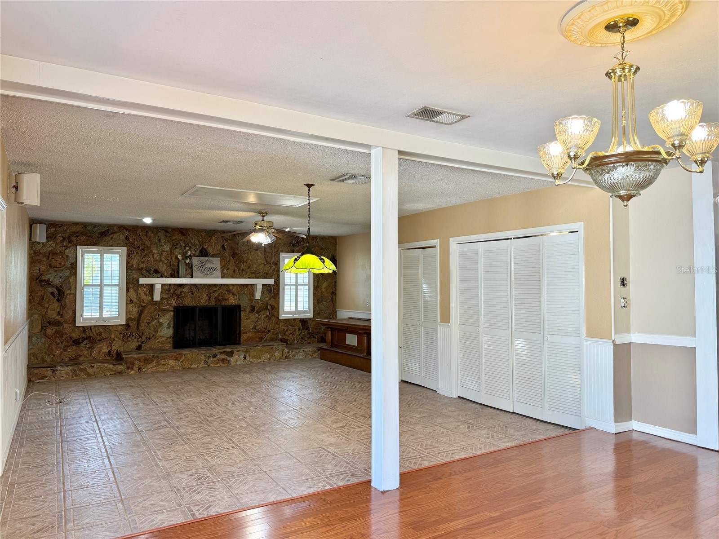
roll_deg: -0.7
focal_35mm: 24
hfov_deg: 71.6
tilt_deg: +1.8
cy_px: 270
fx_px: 498
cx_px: 360
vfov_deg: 56.8
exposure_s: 1/120
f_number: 1.78
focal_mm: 6.76
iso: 100
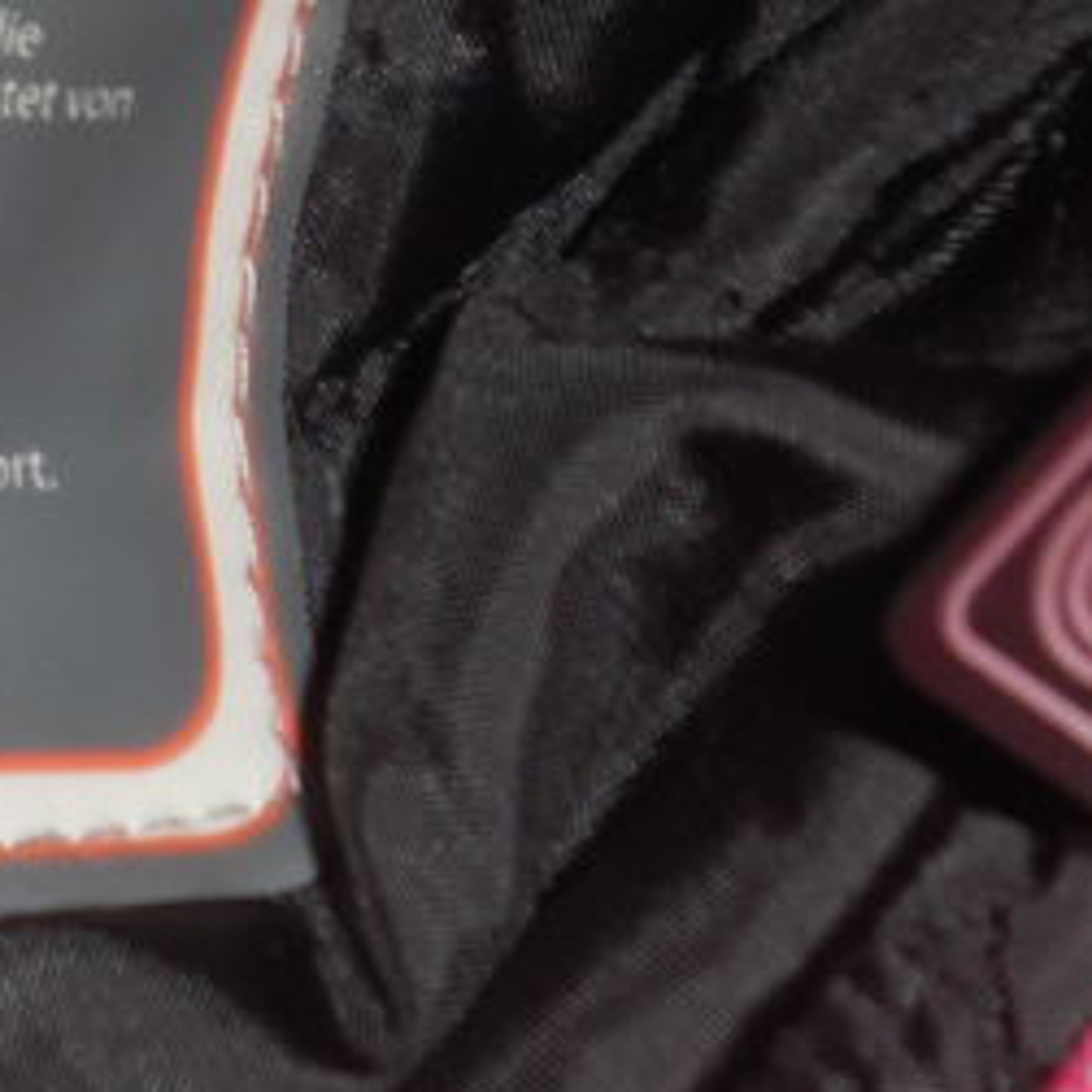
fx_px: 4783
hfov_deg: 12.1
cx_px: -779
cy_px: -213
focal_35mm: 134
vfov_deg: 12.7
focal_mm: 6.8
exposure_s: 1/30
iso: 125
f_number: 4.2
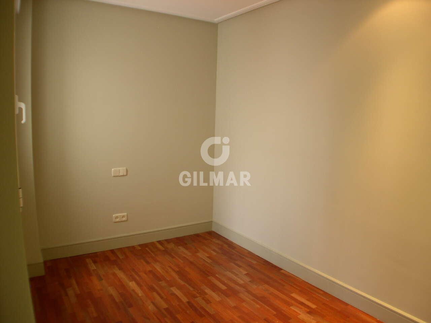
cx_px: 216
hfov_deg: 49.0
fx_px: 473
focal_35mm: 38
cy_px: 162
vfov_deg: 37.7
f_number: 2.8
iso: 100
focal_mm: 8
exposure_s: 1/7.8
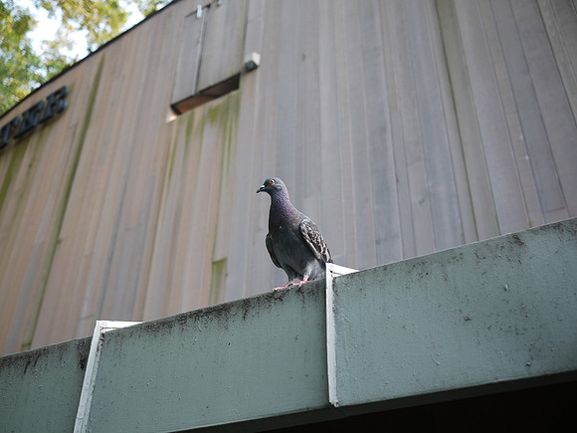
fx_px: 667
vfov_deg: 36.0
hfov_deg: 46.8
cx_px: 288
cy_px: 216
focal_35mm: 40
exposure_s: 1/125
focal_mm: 20
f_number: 2.2
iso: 100
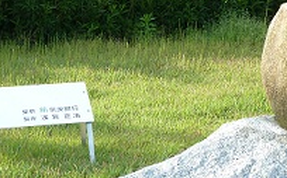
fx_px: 875
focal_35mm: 112
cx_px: 167
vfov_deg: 11.6
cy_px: 48
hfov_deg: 18.6
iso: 80
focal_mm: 7.9
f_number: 4
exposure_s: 1/125
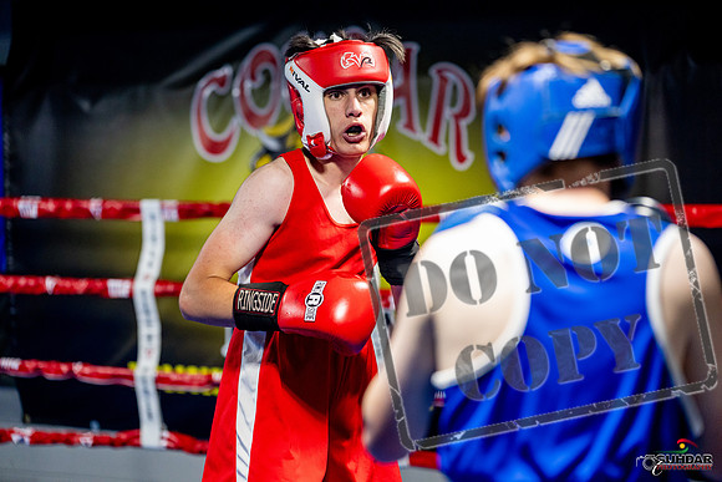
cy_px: 241
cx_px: 361
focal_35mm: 81
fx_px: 1625
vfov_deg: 16.9
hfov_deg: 25.1
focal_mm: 81
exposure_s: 1/1000
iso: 4000
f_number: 2
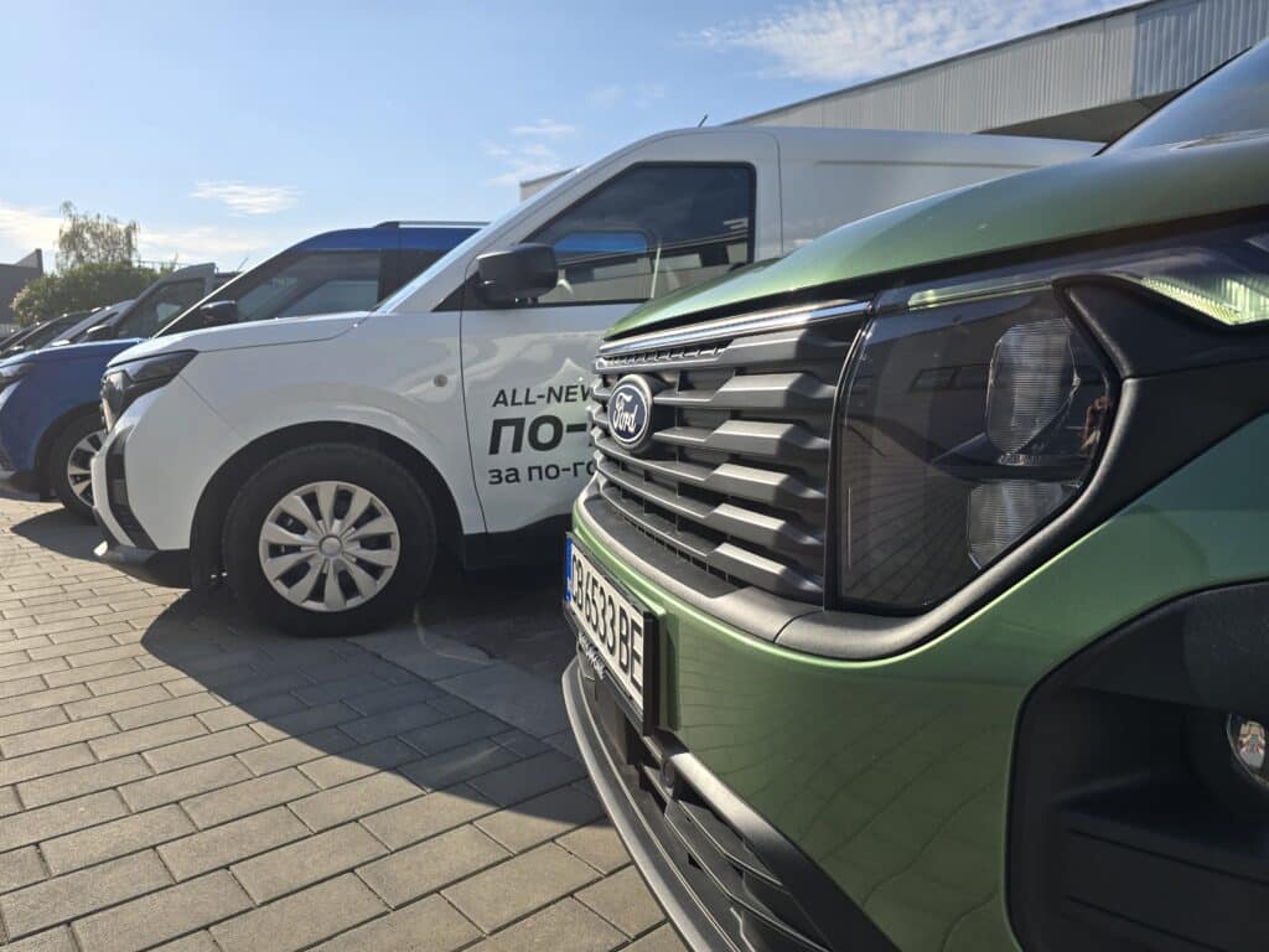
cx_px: 634
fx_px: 843
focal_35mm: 23
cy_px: 476
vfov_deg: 58.9
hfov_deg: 73.9
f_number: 1.7
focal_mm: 6.3
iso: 12
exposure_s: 1/887
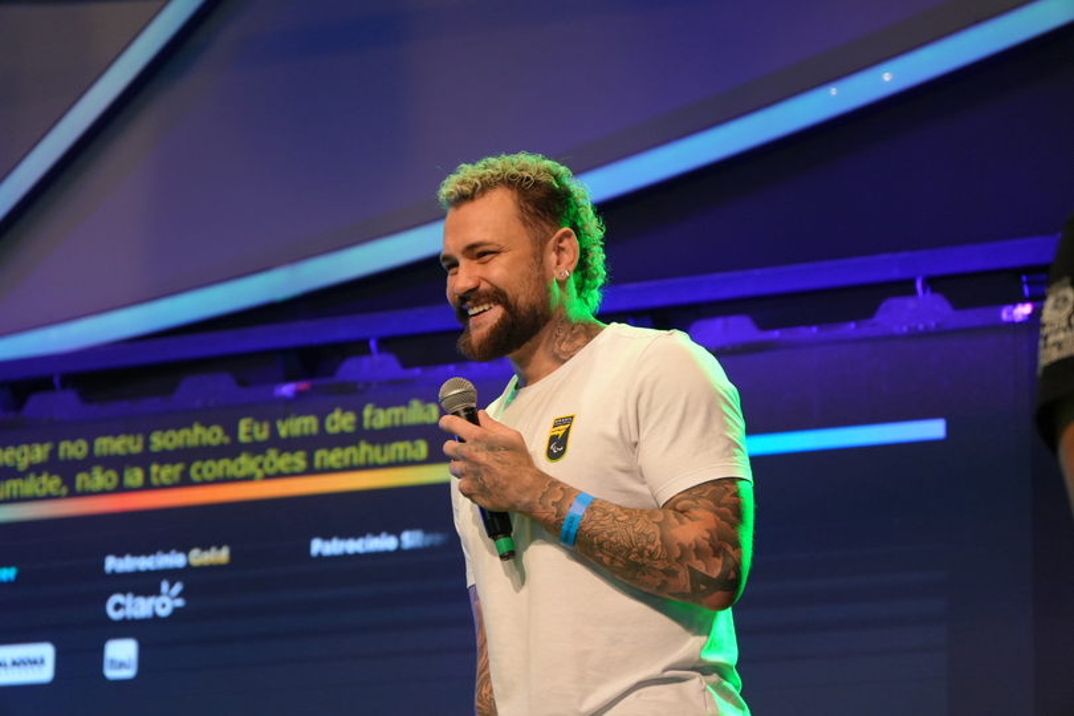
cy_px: 358
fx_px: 3132
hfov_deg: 19.5
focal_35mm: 105
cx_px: 537
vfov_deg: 13.0
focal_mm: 70
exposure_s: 1/200
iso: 1600
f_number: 3.2
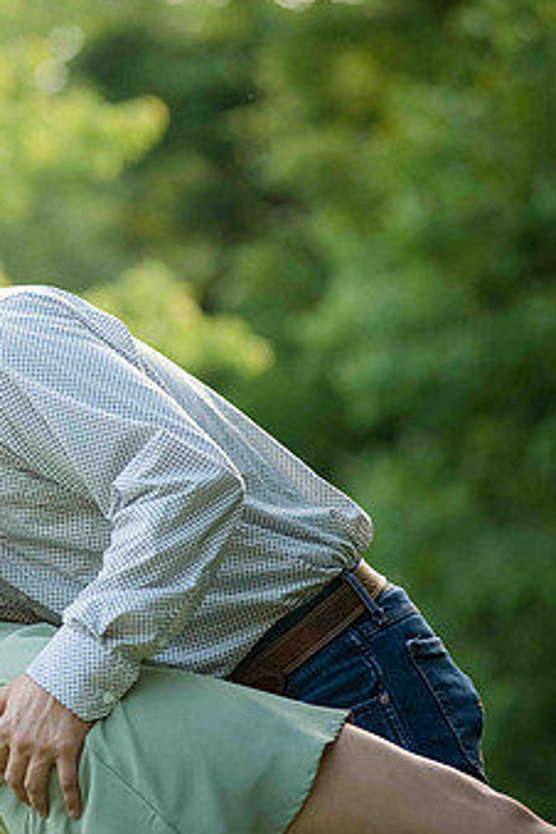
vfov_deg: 8.9
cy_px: 447
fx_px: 5351
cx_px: -111
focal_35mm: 231
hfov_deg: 5.9
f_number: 4
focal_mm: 135
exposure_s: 1/1250
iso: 1600
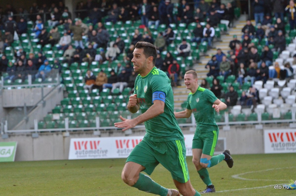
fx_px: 2031
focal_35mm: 248
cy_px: 98
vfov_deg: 5.5
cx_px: 148
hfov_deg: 8.3
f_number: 6.3
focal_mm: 165
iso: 3200
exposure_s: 1/2500
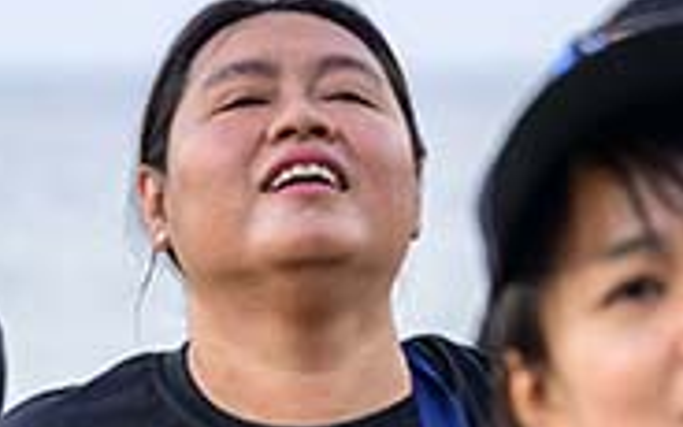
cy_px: 668
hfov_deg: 4.9
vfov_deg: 3.1
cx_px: 449
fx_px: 7911
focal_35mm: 425
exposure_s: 1/200
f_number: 2.8
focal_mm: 80
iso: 720
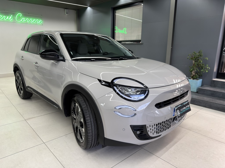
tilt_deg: -14.3
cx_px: 112
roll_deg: -1.4
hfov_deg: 71.6
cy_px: 84
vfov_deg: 56.8
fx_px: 156
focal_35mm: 24
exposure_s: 1/50
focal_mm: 6.76
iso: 200
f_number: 1.78
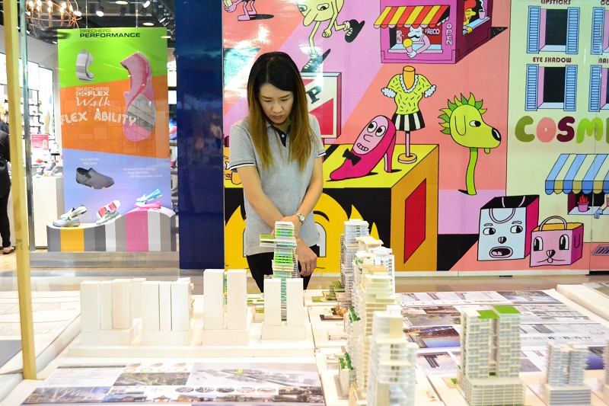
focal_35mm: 36
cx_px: 304
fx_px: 609
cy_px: 203
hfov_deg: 53.1
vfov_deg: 36.9
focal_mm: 24
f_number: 5
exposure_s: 1/250
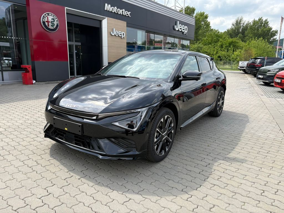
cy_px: 106
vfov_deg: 53.1
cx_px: 142
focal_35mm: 26
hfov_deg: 67.3
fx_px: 213
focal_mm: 5.96
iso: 50
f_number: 1.6
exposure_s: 1/1587
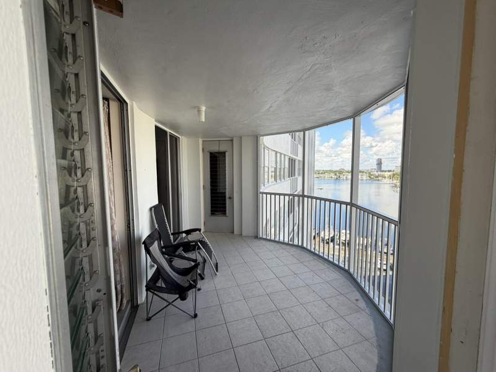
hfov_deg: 102.1
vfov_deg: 85.7
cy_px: 186
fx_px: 201
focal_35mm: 14
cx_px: 248
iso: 40
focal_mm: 2.22
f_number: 2.2
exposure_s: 1/196
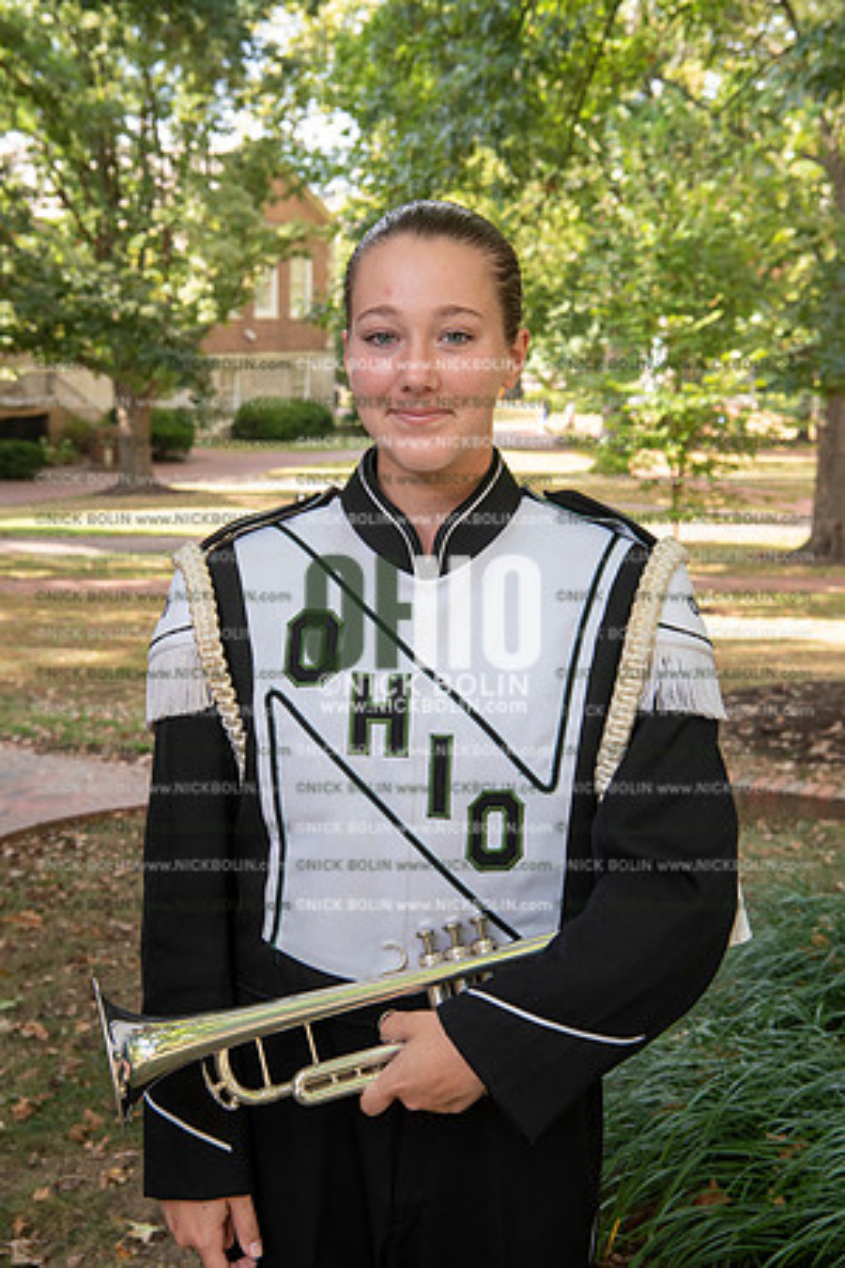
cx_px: 422
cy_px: 634
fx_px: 1760
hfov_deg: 27.0
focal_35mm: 50
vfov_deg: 39.6
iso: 500
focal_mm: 50
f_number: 8
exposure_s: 1/100
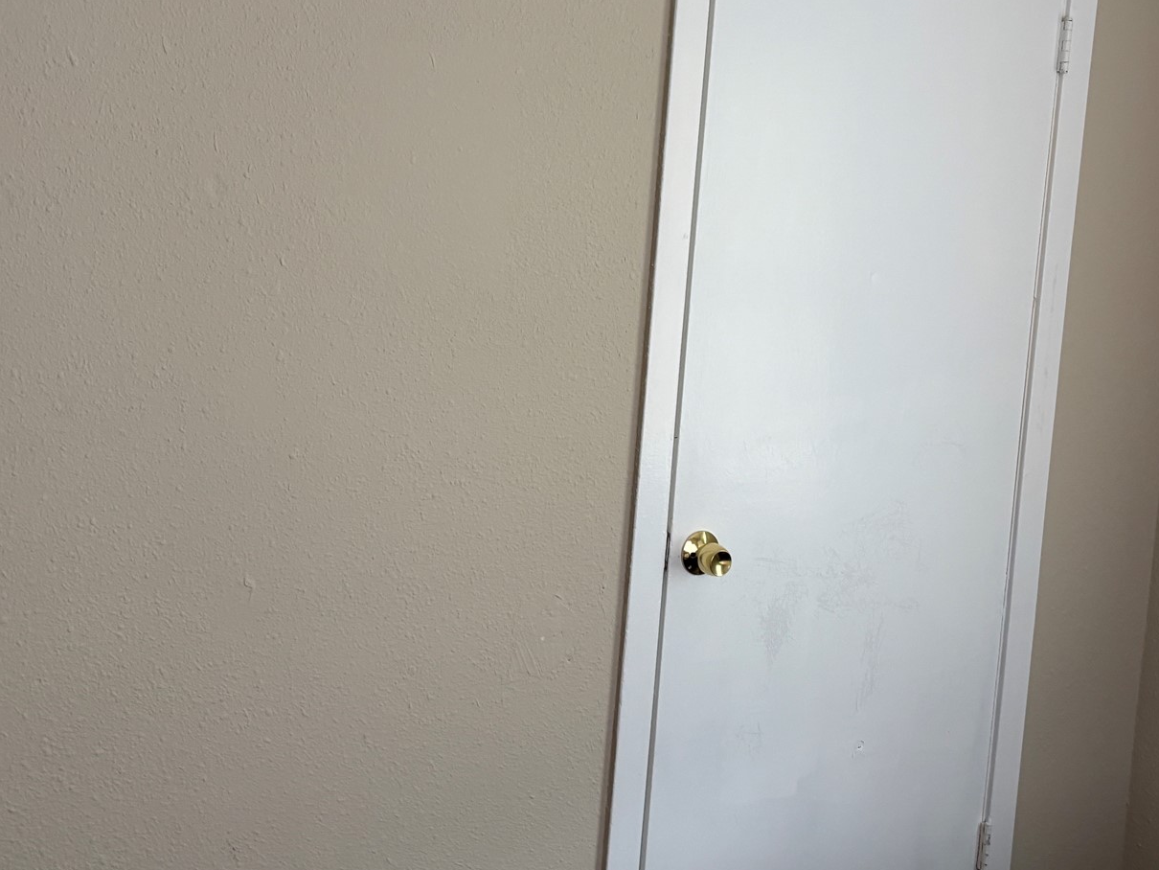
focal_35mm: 44
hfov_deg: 42.9
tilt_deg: -4.7
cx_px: 627
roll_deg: -5.1
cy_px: 286
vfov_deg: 32.6
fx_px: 1473
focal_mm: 5.96
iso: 125
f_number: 1.6
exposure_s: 1/63
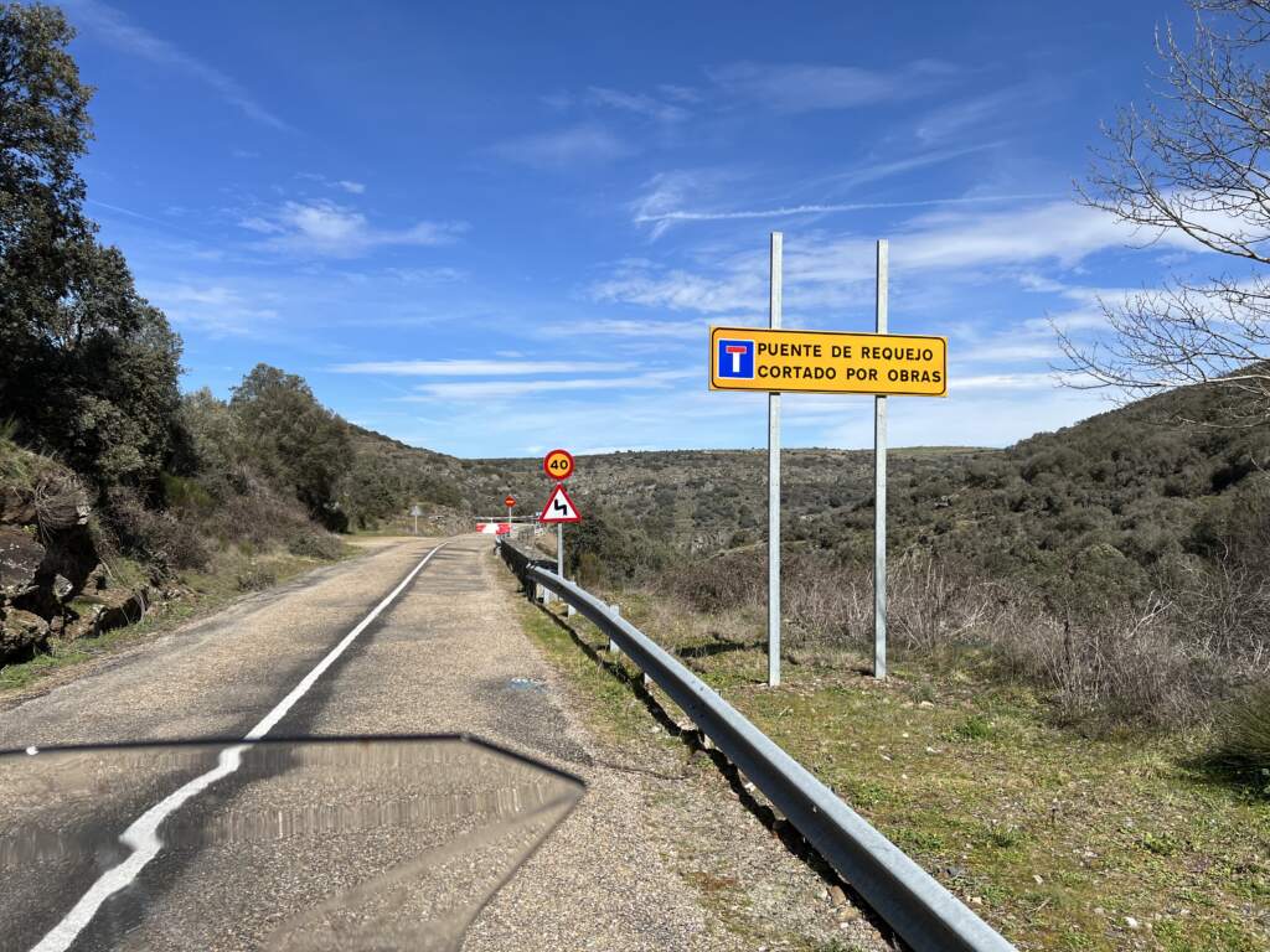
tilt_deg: +1.0
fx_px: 954
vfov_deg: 53.1
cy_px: 476
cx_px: 635
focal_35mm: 26
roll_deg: -0.3
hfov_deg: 67.3
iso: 50
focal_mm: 5.7
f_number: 1.5
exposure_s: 1/5587
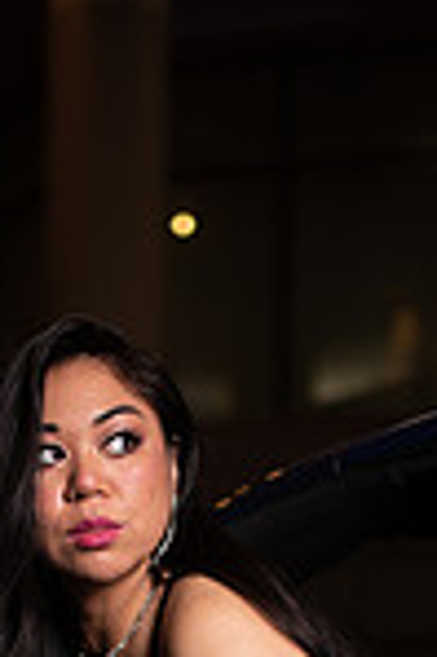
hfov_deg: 12.9
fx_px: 1934
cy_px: 917
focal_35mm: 106
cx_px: 163
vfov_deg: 17.7
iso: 500
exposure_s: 1/640
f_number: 1.4
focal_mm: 35
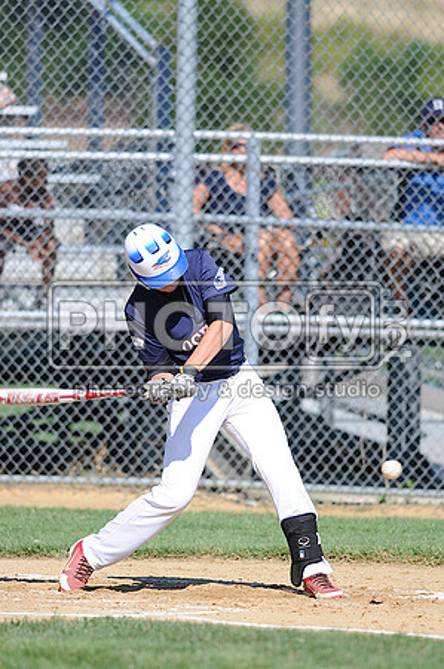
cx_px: 222
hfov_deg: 3.0
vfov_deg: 4.6
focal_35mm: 450
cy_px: 334
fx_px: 8344
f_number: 4
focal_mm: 300
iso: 200
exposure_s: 1/1600
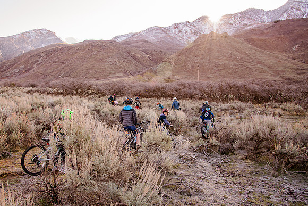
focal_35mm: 28
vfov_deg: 45.7
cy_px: 109
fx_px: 244
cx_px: 126
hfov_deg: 64.1
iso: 500
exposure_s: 1/400
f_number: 5.6
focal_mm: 24
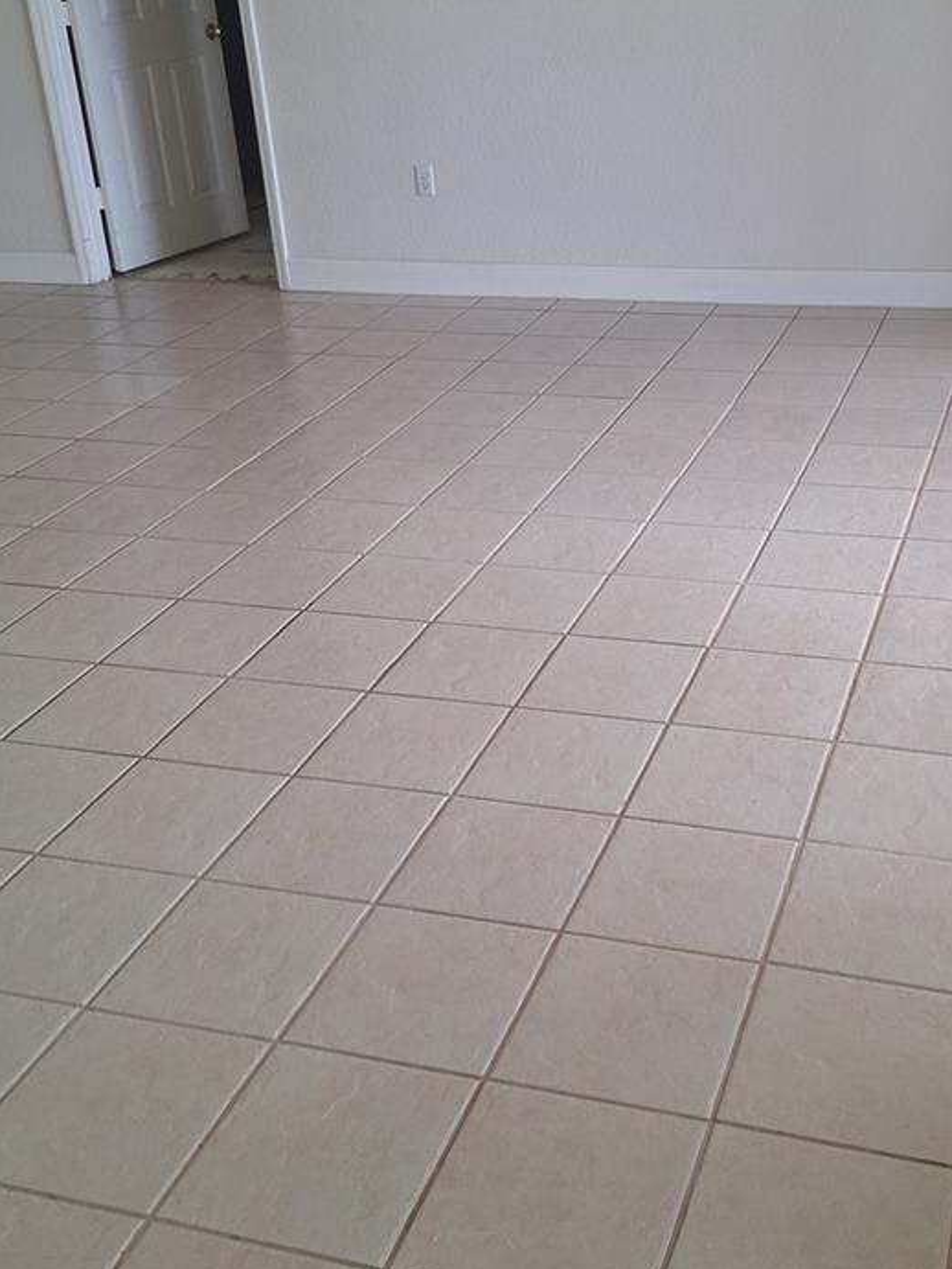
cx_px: 634
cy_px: 469
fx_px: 1466
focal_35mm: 40
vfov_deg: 46.3
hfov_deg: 35.6
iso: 80
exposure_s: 1/60
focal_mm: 5.54
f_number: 1.8
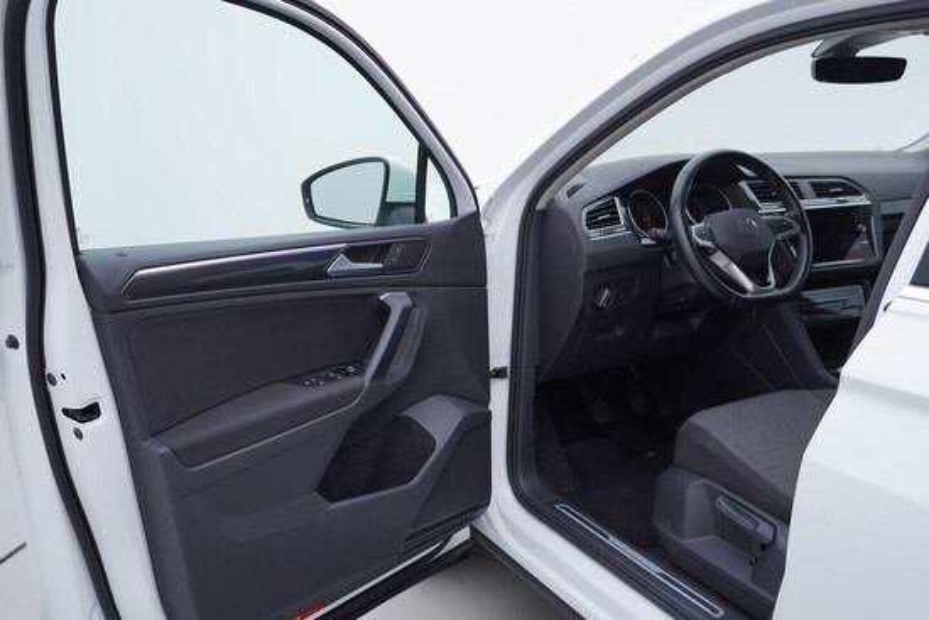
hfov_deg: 53.1
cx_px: 464
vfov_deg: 36.9
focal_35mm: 36
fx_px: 929
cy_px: 310
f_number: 3.5
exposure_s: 1/60
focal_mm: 24
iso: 125
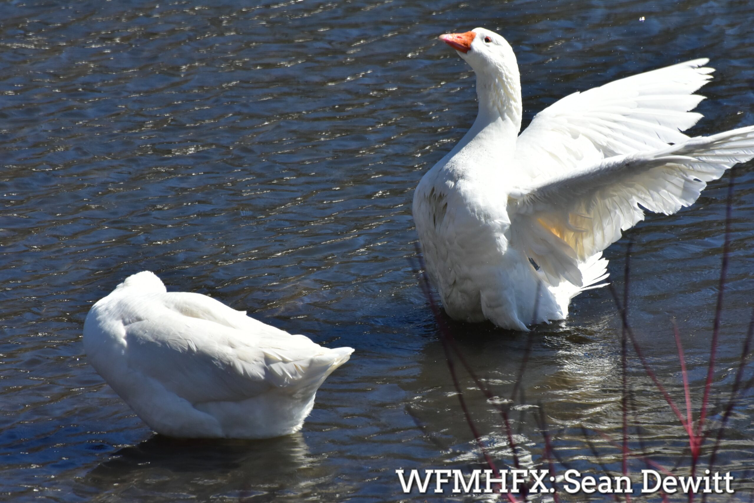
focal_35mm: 450
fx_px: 9425
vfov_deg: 3.1
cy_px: 252
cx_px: 377
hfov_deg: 4.6
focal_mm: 300
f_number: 8
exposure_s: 1/2000
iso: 1000
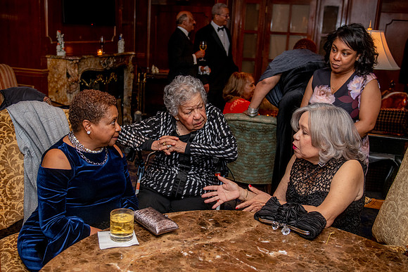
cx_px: 187
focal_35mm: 38
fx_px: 428
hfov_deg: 50.9
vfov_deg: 35.3
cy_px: 140
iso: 400
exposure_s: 1/40
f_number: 2.8
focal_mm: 29
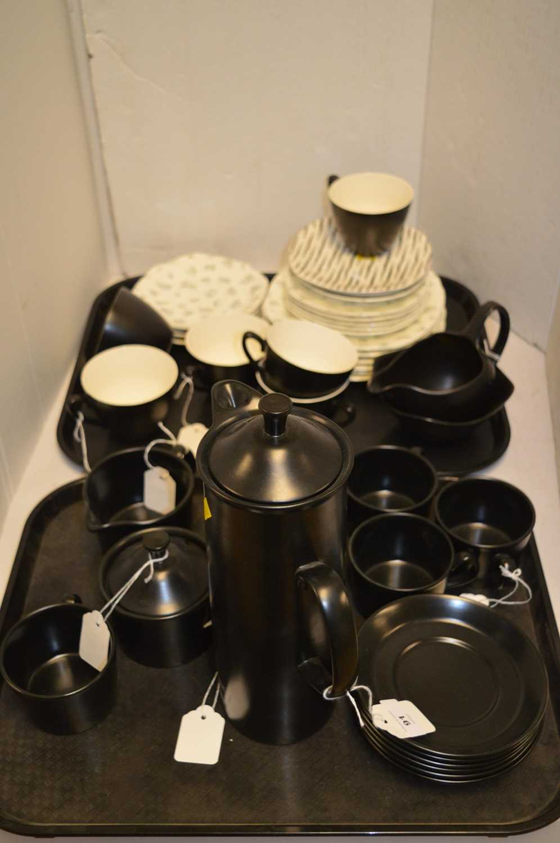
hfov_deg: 31.8
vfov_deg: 46.5
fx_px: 983
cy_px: 422
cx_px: 280
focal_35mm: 42
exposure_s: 1/60
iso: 900
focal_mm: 28
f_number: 4.2
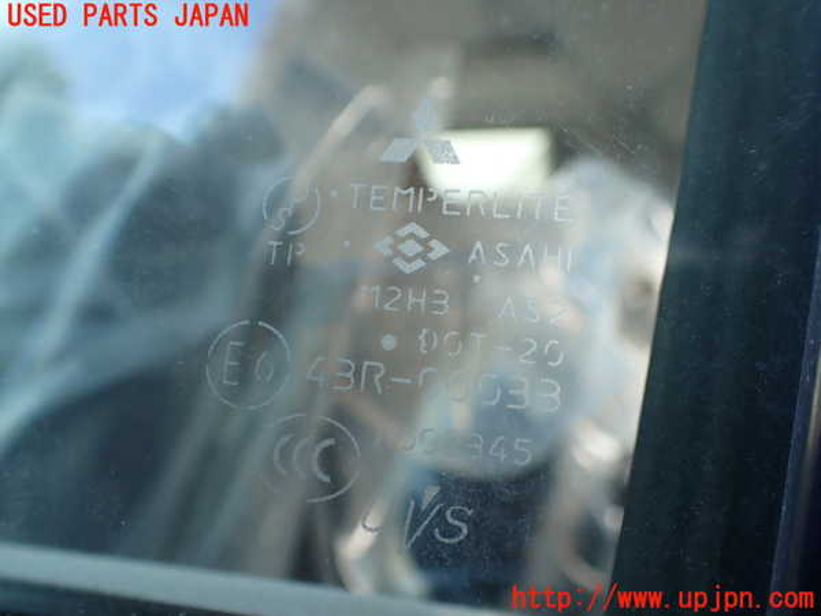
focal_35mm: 30
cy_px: 308
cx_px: 410
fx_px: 712
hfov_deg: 60.0
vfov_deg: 46.8
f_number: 2.3
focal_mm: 5.4
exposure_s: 1/125
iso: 125
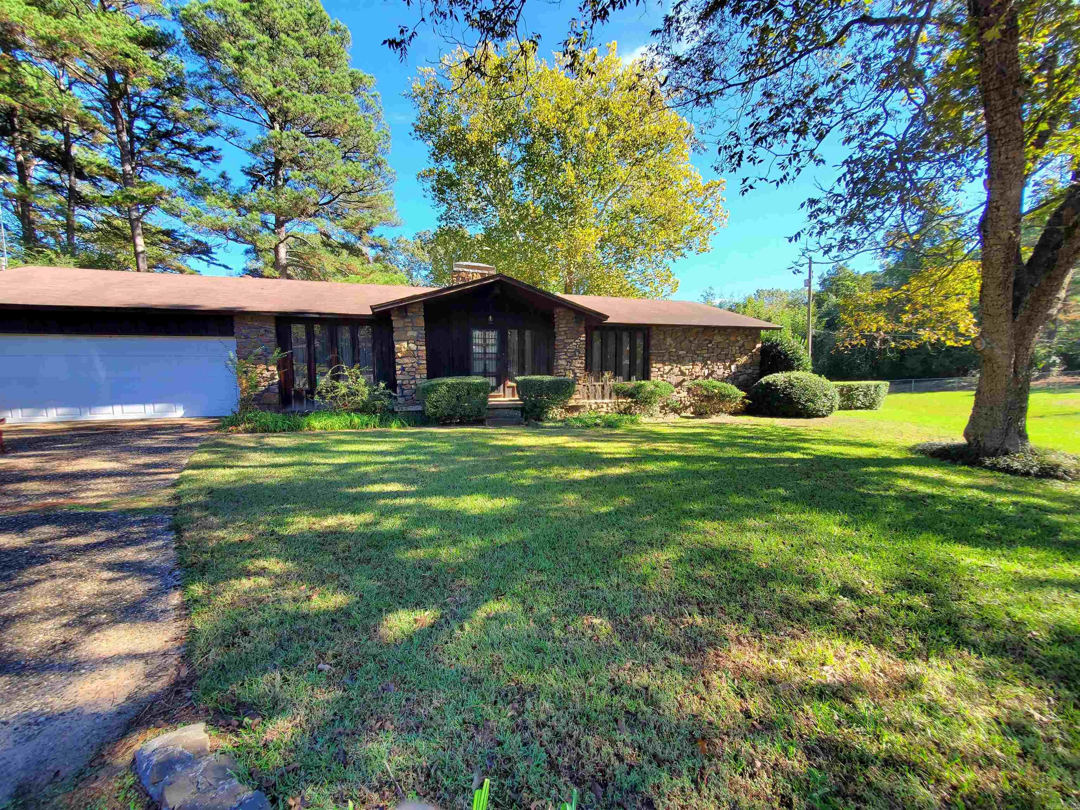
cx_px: 540
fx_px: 406
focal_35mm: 13
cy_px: 405
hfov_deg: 106.2
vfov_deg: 89.9
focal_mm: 1.8
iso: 50
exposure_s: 1/218
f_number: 2.2
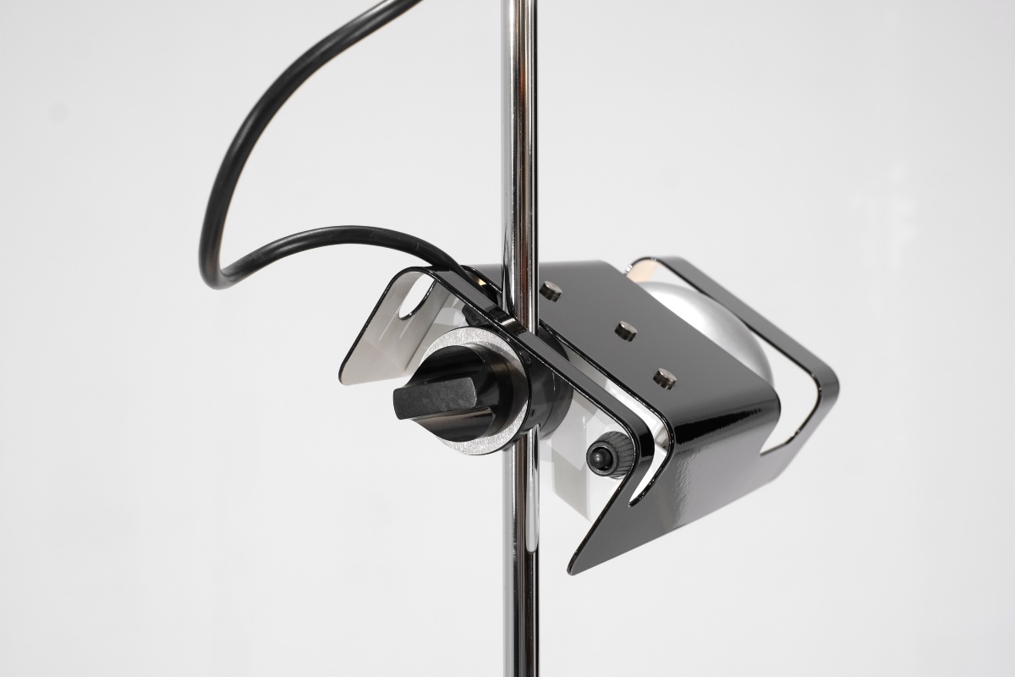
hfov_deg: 37.5
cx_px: 508
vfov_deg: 25.5
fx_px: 1494
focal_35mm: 53
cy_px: 338
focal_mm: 35
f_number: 8
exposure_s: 1/20
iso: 400
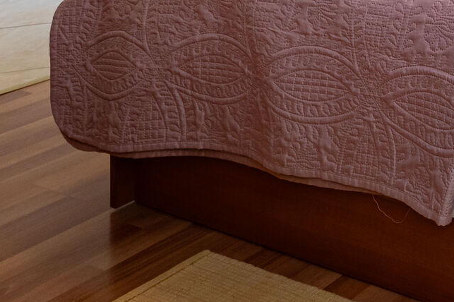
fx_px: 769
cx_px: 764
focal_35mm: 61
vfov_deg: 17.4
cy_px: -263
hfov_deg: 22.9
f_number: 7.1
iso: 800
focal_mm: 14
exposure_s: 1/60
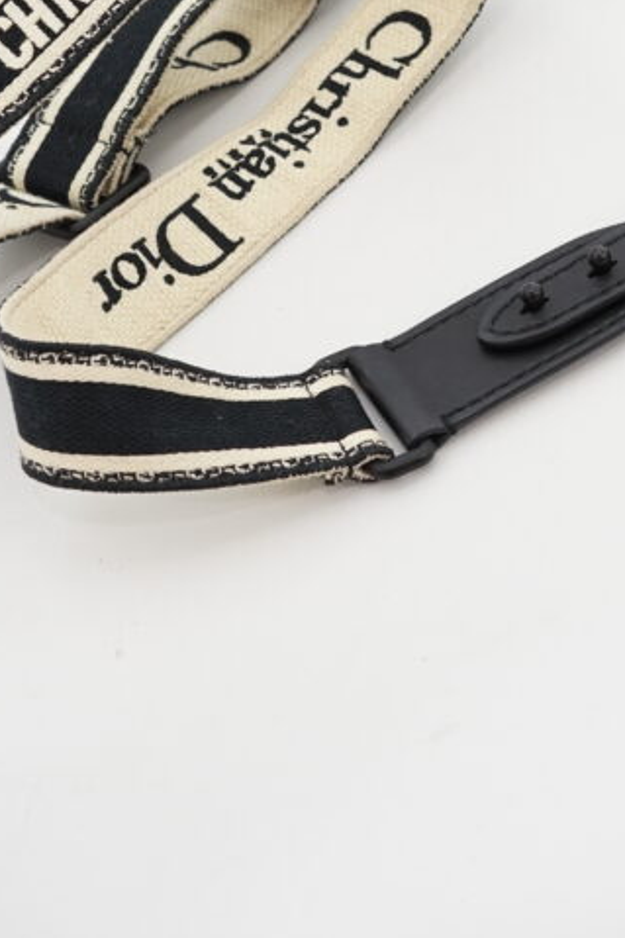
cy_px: 135
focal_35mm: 107
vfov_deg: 18.8
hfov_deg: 12.8
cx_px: 393
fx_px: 2788
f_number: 6.3
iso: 640
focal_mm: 50
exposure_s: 1/13
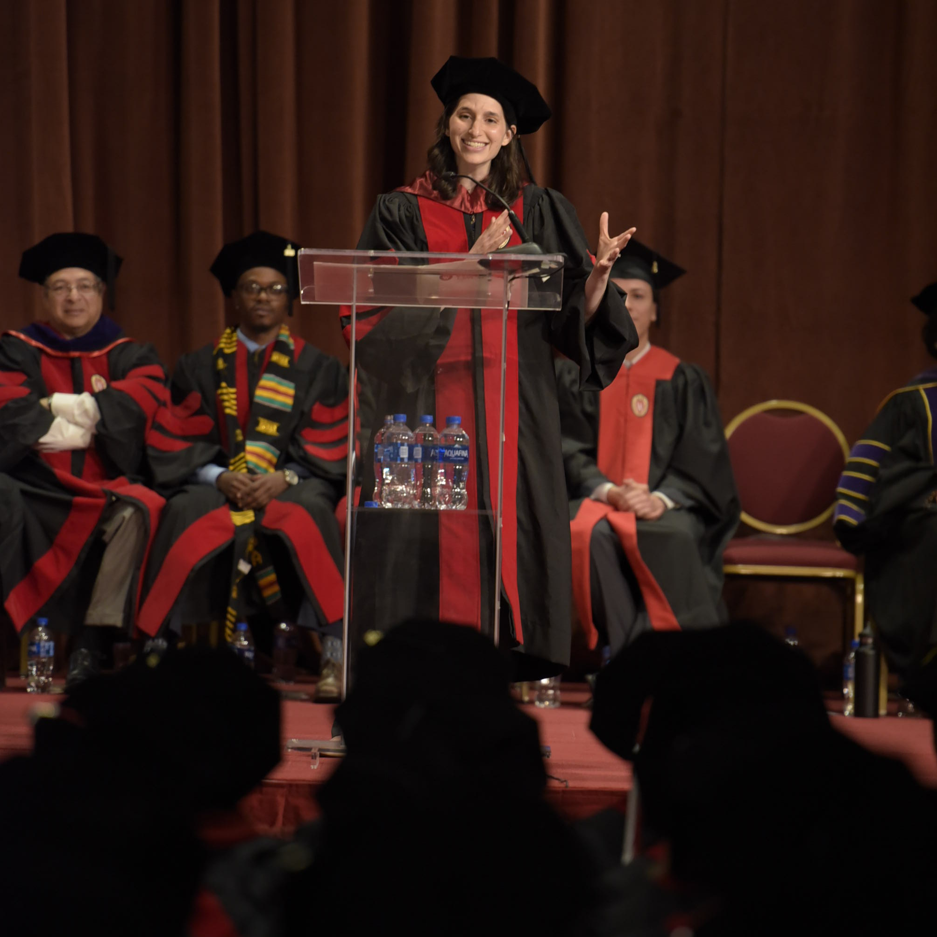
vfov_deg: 6.9
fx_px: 7809
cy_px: 478
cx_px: 468
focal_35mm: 255
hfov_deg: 6.9
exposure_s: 1/200
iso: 2500
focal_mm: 200
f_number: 2.8
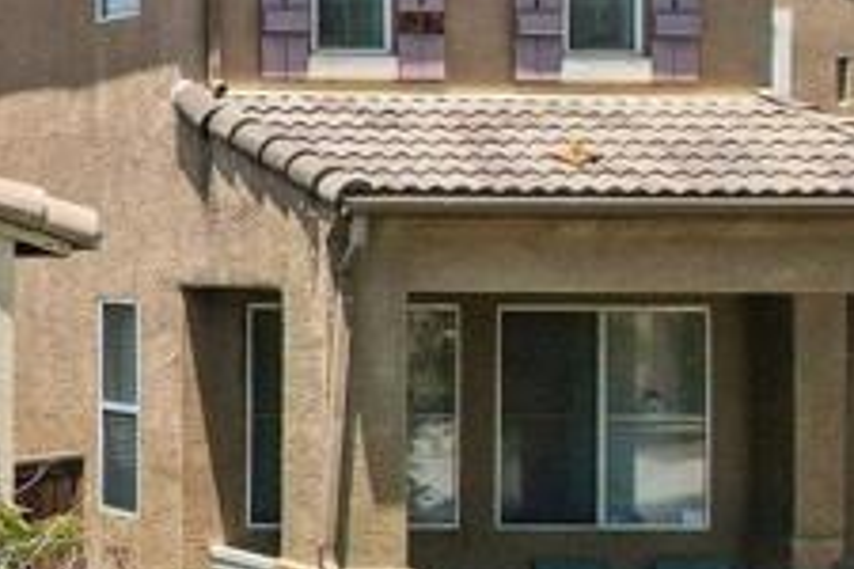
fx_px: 2372
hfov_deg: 15.2
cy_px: 372
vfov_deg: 13.7
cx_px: -983
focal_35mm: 100
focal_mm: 8.4
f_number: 2.8
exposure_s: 1/1000
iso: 110
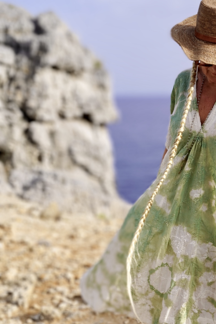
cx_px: 191
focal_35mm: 56
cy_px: 225
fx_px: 503
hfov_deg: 23.6
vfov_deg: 35.2
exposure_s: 1/500
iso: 100
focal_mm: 21
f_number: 5
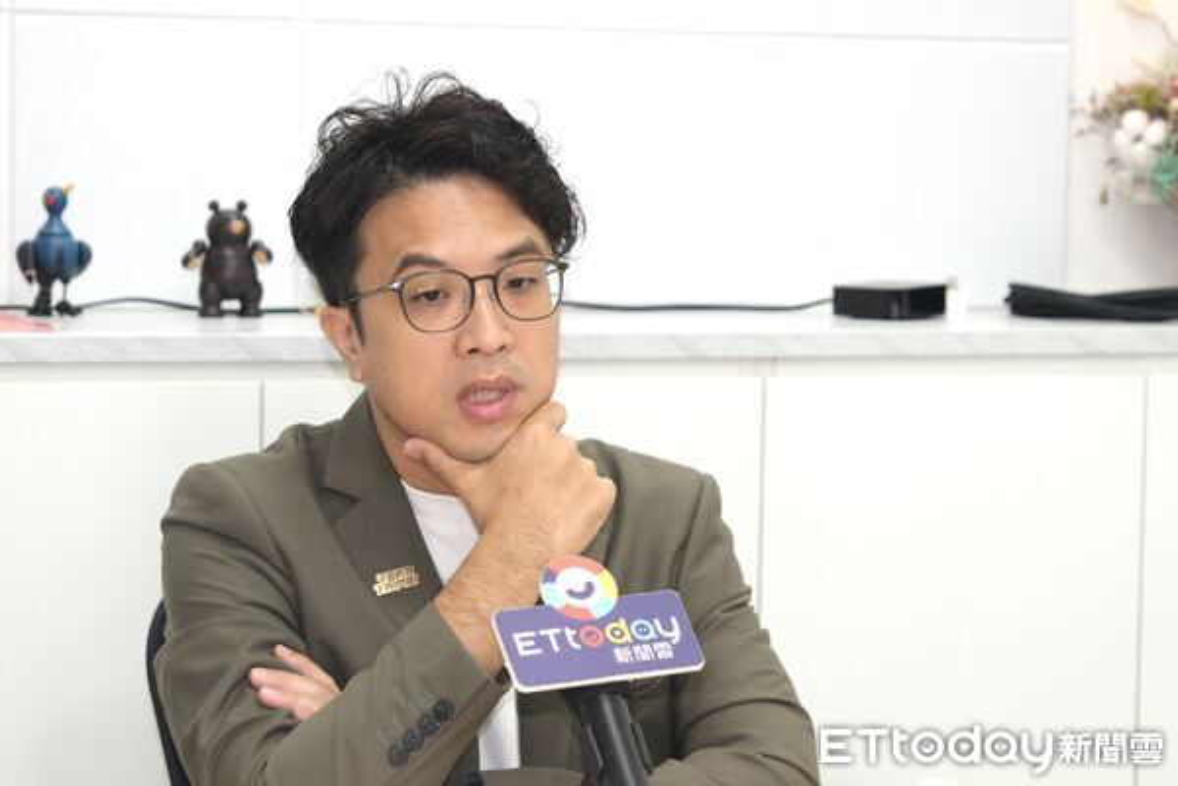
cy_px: 393
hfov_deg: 30.5
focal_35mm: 66
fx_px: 2159
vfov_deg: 20.6
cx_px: 589
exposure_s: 1/200
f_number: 2.8
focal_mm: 44.1
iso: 1250
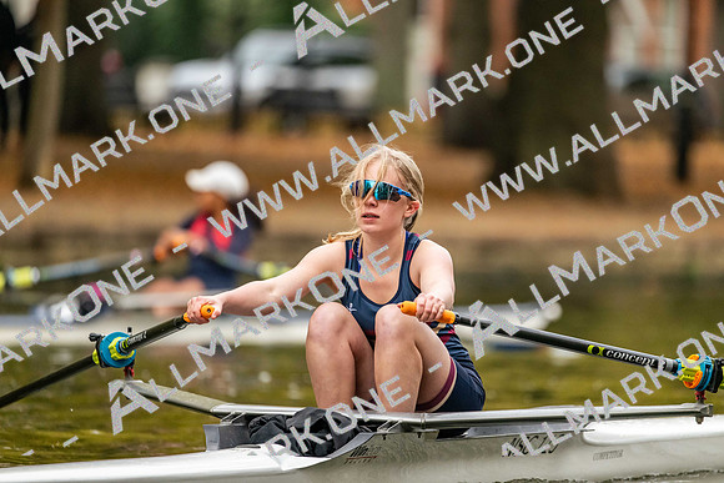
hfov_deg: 5.2
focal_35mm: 400
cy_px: 242
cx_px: 362
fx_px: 8046
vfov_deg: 3.4
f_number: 4.5
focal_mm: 400
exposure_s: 1/2500
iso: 3600
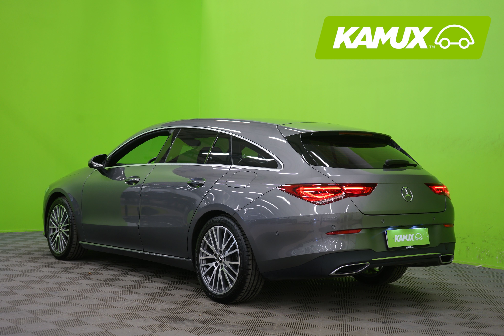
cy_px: 168
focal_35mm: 51
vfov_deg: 26.5
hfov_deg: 38.9
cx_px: 252
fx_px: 714
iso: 400
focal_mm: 51
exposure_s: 1/8
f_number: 5
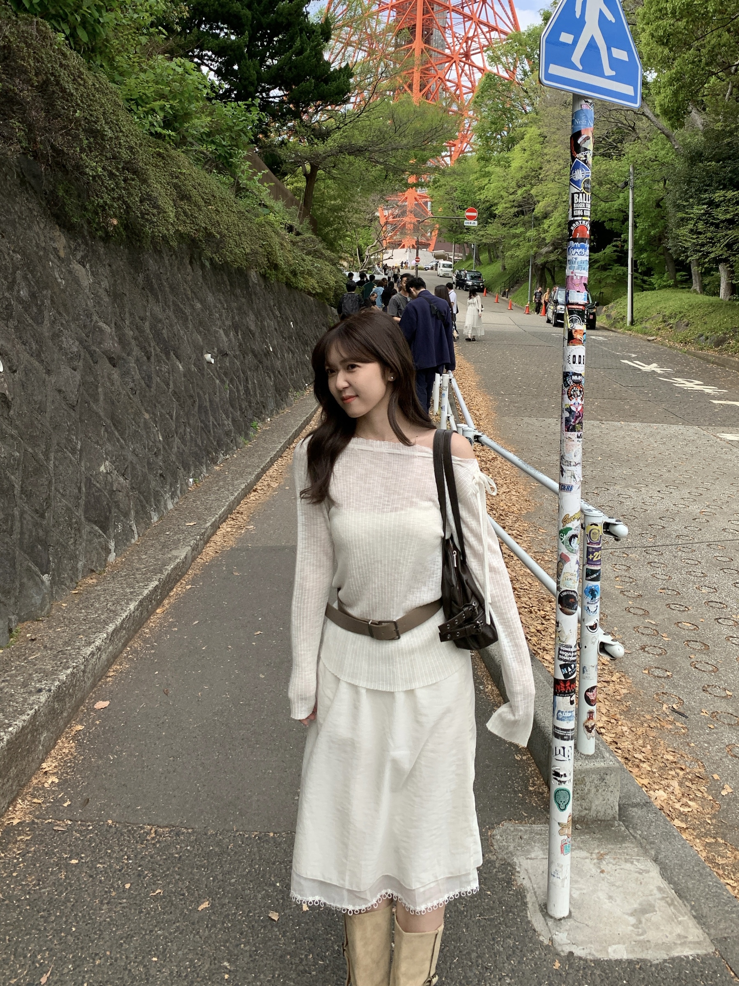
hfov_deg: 53.1
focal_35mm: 26
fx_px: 740
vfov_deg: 67.3
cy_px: 493
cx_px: 370
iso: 25
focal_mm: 4.25
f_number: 1.8
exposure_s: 1/1490
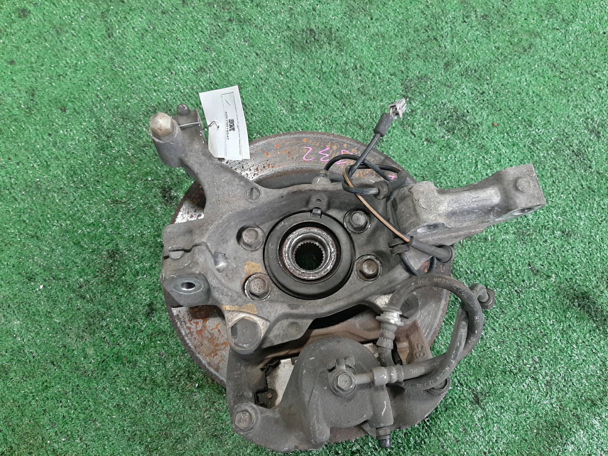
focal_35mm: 26
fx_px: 457
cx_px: 304
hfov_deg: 67.3
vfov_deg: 53.1
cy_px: 228
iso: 199
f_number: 1.7
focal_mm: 3.93
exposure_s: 1/33
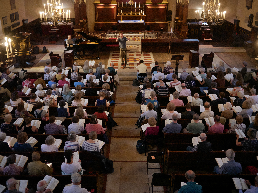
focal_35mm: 40
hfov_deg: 46.8
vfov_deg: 36.0
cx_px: 129
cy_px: 96
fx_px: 298
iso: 3200
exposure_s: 1/200
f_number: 1.7
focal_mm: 20
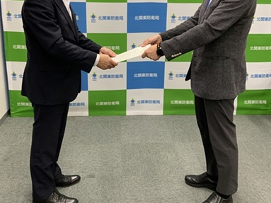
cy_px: 50
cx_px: 136
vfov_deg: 35.9
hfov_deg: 47.9
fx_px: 305
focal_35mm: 39
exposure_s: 1/50
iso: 100
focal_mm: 3
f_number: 1.8
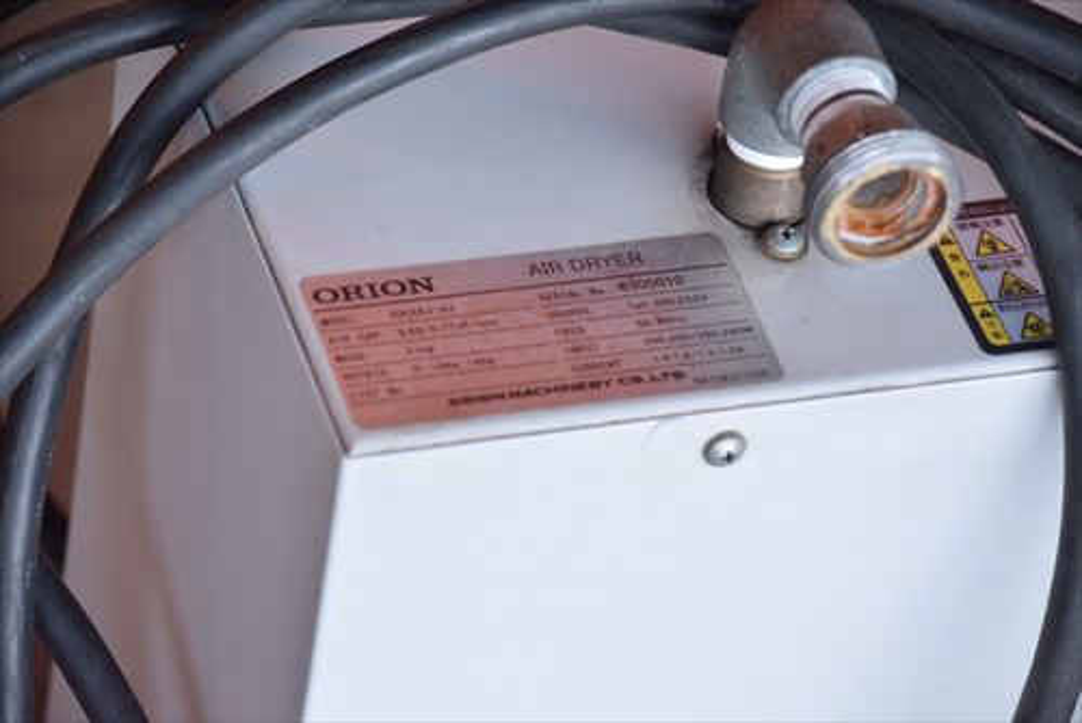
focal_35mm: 138
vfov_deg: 10.0
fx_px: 4150
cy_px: 362
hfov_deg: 14.9
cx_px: 541
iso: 1250
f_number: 6.3
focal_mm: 92
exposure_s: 1/640
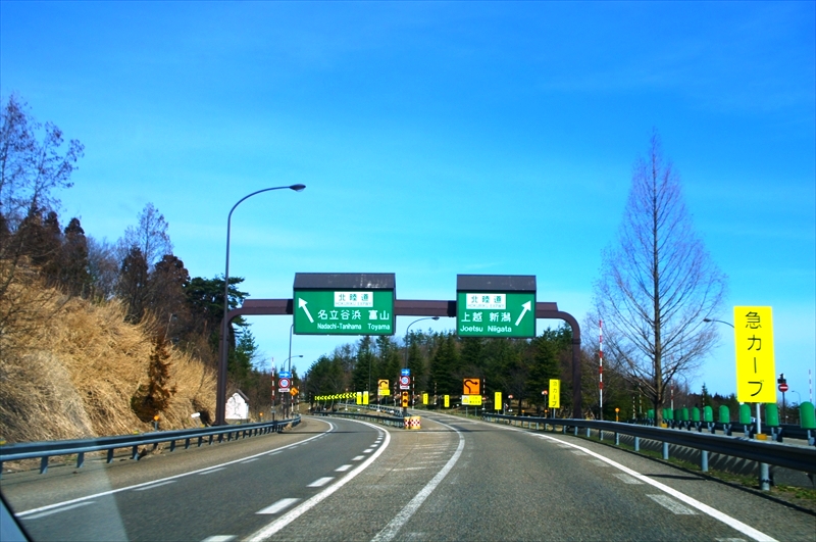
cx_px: 408
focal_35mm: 38
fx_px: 849
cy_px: 271
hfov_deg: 51.3
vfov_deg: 35.4
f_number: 13
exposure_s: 1/250
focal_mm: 25
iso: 200
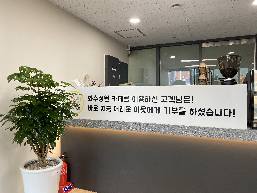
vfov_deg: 53.1
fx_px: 193
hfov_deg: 67.3
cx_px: 128
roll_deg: +0.1
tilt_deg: -1.5
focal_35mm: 26
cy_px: 96
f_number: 1.8
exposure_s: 1/120
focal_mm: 4.25
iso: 80
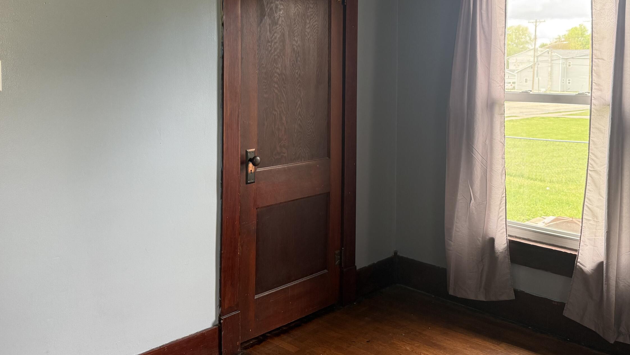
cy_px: 95
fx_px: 585
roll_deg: -0.4
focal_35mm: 35
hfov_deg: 56.2
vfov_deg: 33.2
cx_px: 376
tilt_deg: -1.4
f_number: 1.78
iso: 200
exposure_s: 1/105
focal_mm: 6.76
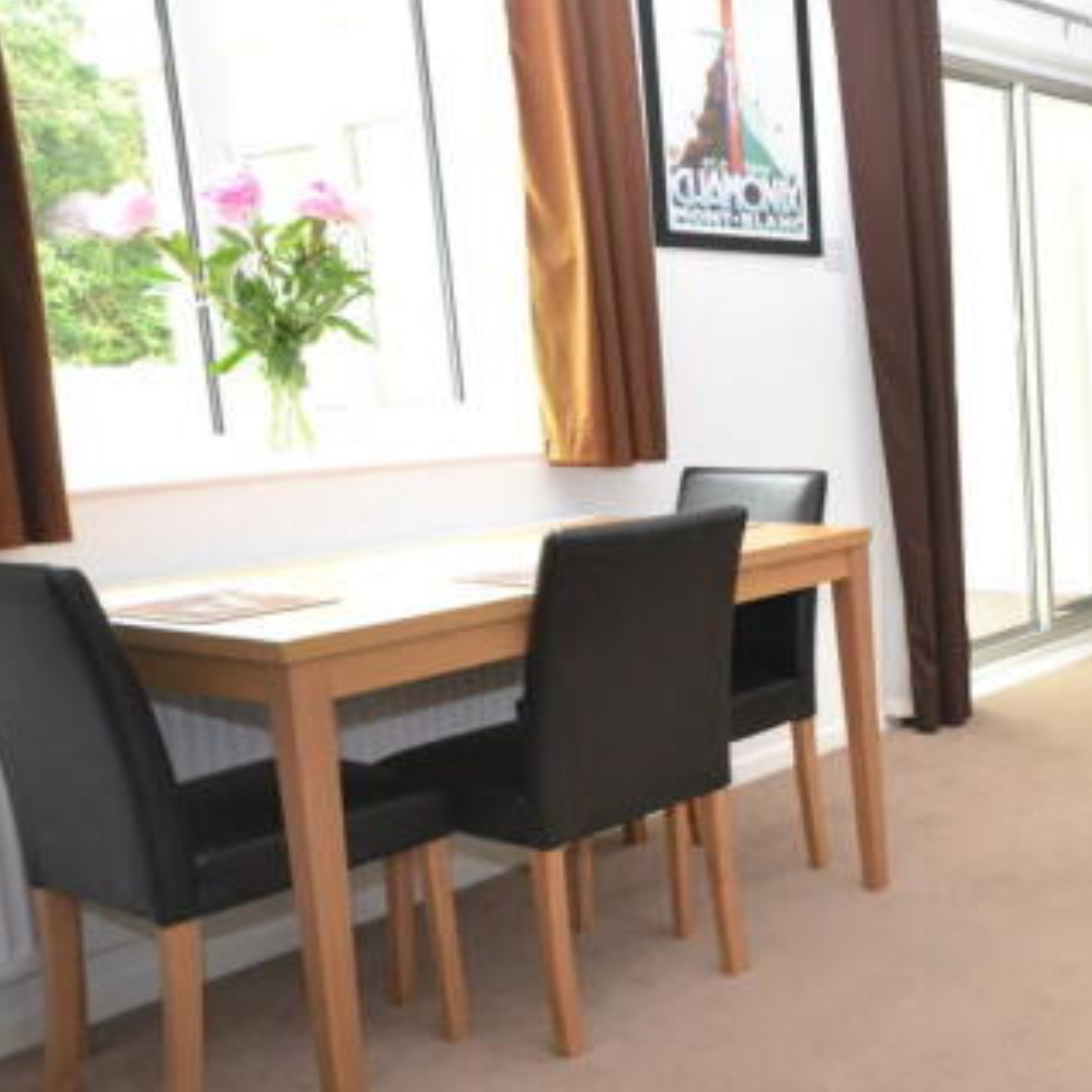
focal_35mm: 42
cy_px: 558
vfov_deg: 40.0
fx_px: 1499
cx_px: 1114
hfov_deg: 35.8
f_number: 5
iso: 2200
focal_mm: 16
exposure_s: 1/60
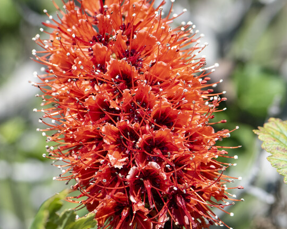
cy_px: 110
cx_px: 131
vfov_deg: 8.3
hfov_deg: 10.4
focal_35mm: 186
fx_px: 1579
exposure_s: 1/200
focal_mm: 105
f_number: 9
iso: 800
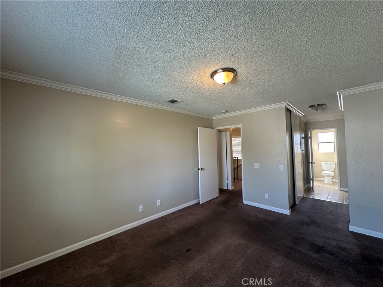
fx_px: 155
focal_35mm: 14
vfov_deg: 85.7
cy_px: 144
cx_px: 192
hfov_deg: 102.1
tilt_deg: +3.4
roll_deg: +0.8
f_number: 2.2
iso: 250
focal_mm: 2.22
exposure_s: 1/120
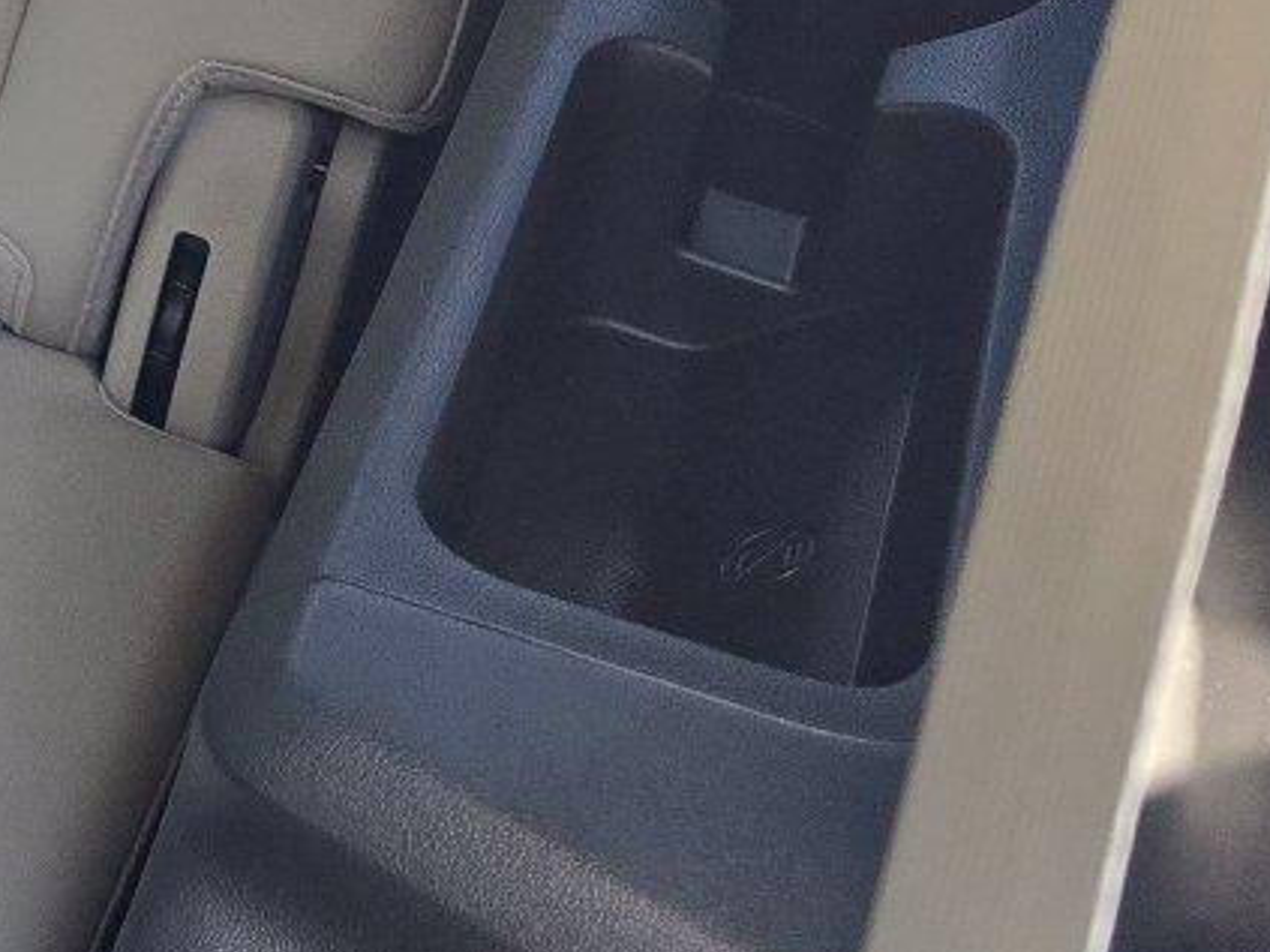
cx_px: -1072
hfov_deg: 17.7
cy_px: -396
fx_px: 3191
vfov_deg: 15.8
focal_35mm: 87
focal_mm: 6.3
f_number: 1.7
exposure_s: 1/120
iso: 160
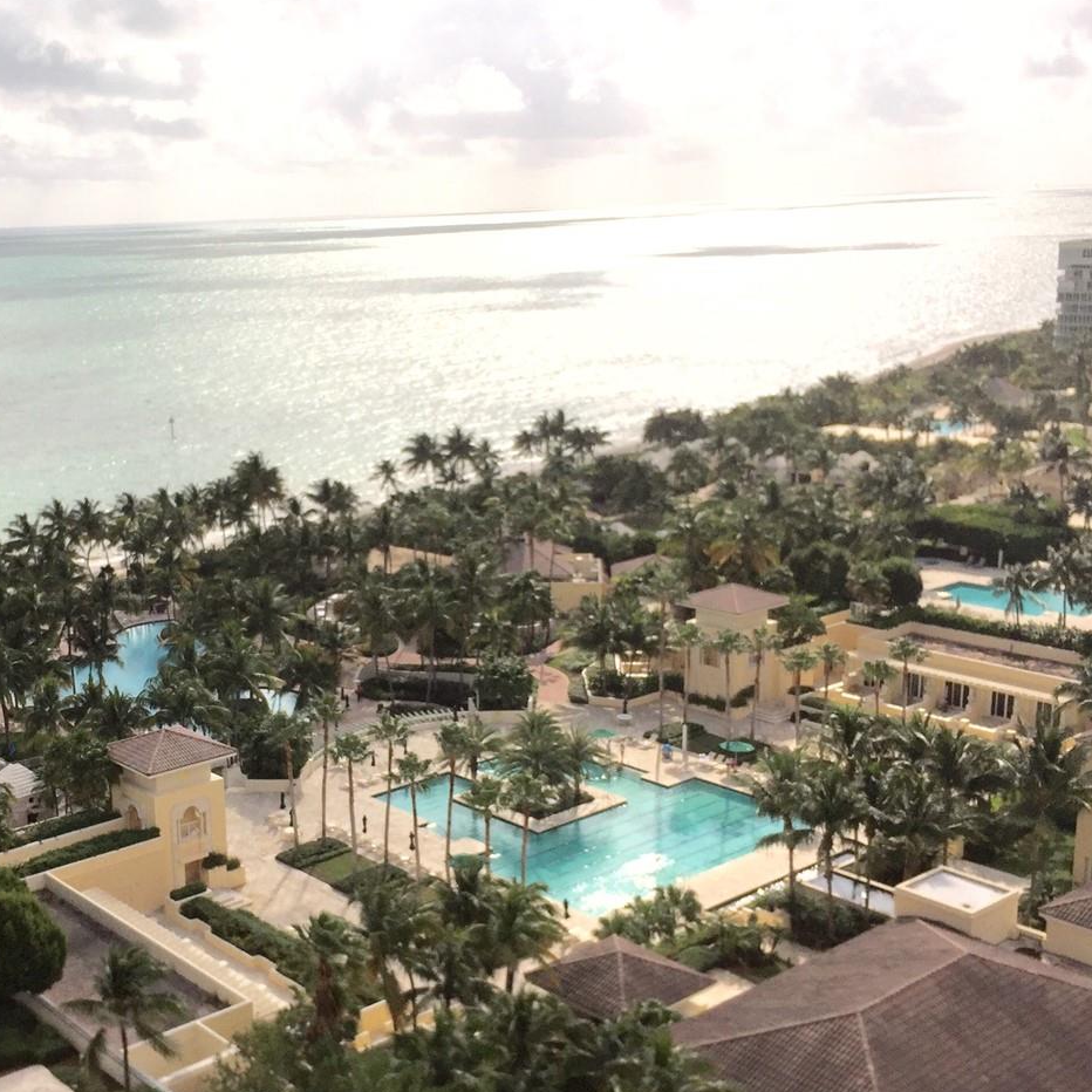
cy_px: 639
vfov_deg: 38.2
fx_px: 1570
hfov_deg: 37.7
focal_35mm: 44
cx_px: 325
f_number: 2.2
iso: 32
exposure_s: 1/6623
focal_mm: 4.15
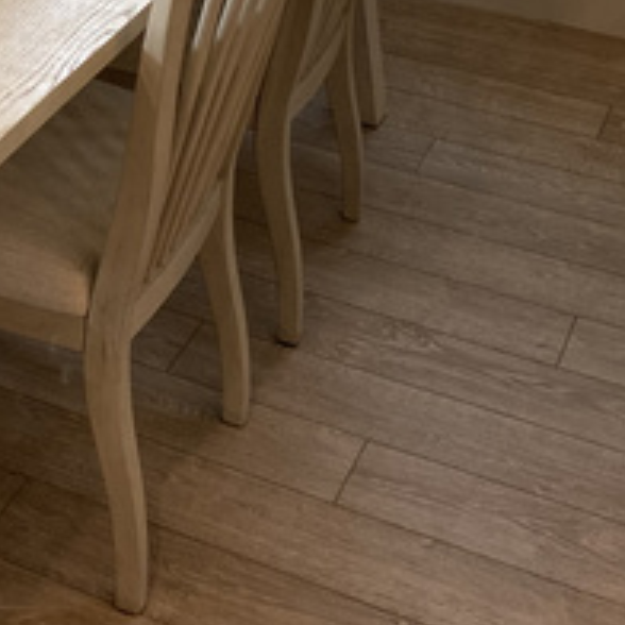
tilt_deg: -11.9
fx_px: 1838
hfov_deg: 18.6
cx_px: -57
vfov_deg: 17.2
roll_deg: -1.8
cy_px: -338
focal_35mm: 90
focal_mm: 4.25
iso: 80
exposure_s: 1/120
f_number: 1.8
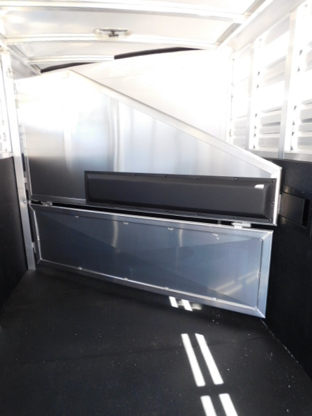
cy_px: 208
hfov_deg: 58.9
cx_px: 156
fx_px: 276
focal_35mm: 23
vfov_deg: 73.9
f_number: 3
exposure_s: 1/40
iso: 125
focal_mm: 4
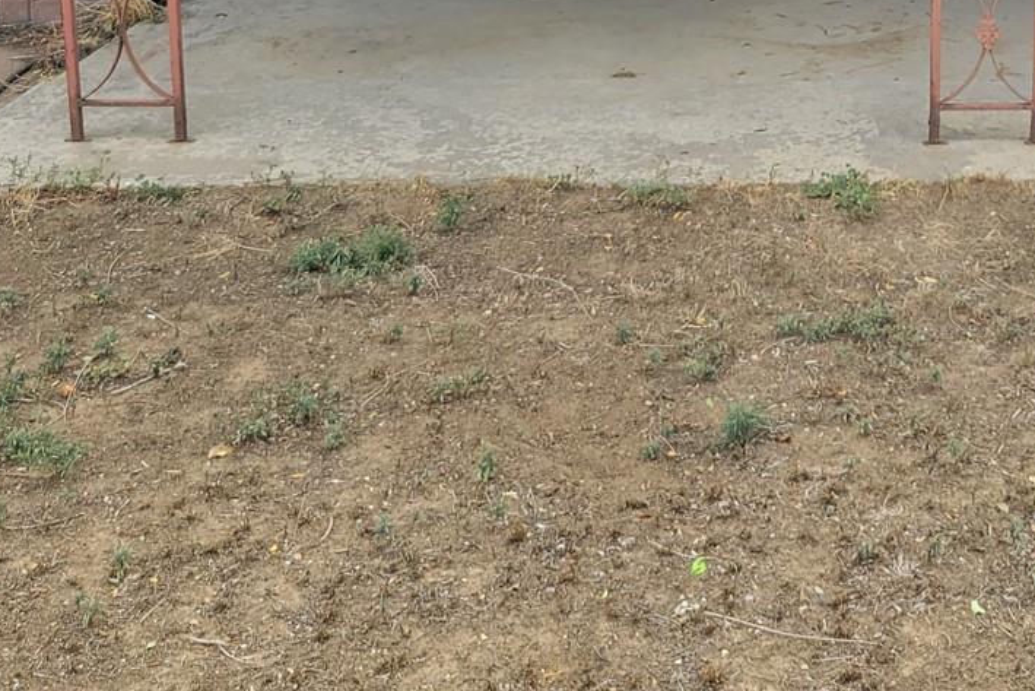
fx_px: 1754
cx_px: 847
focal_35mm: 61
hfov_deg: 31.9
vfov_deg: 21.0
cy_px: -91
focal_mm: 5.4
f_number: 1.8
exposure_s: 1/453
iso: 40
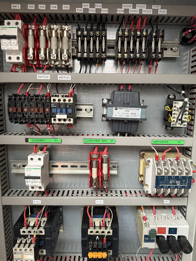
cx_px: 98
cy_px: 130
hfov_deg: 56.8
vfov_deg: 71.6
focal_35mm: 24
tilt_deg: -8.7
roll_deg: -1.2
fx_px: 181
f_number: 1.78
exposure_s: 1/43
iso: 800
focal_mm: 6.76
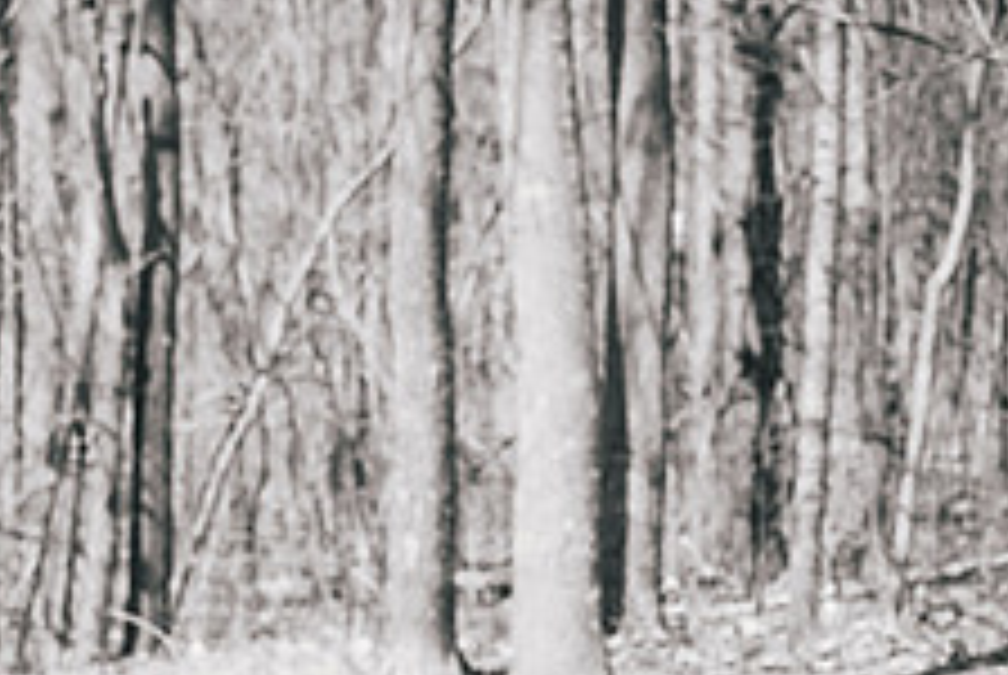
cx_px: -157
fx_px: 8803
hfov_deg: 6.5
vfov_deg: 4.4
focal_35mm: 314
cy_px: 610
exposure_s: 1/2000
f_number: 6.3
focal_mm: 117
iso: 640
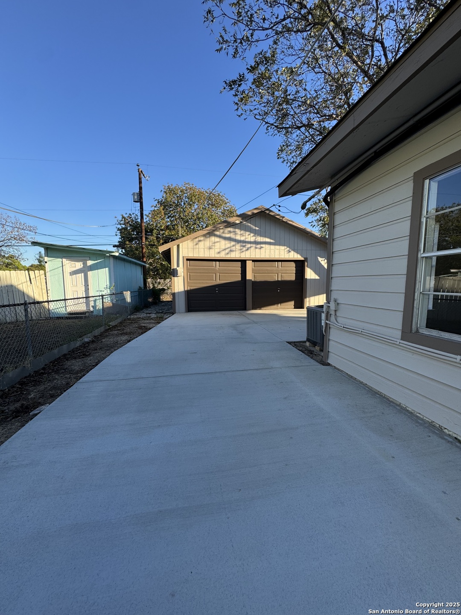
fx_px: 249
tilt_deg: -6.7
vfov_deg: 102.1
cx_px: 230
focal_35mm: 14
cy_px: 308
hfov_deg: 85.7
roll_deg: +0.9
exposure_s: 1/548
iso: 40
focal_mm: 2.22
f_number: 2.2
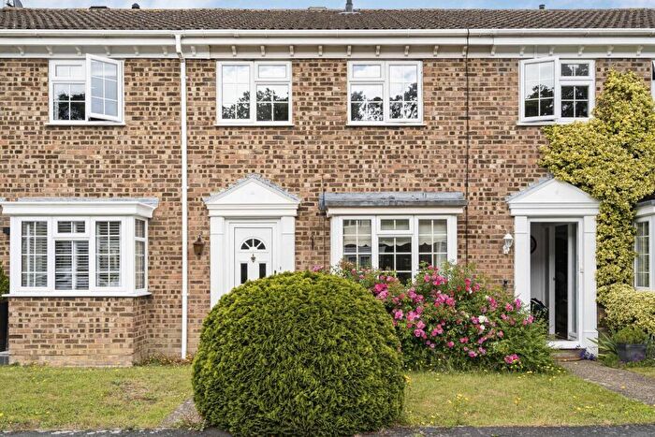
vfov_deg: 40.0
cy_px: 218
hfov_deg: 57.2
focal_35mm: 33
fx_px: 601
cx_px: 328
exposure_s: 1/160
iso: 200
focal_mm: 33
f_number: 9
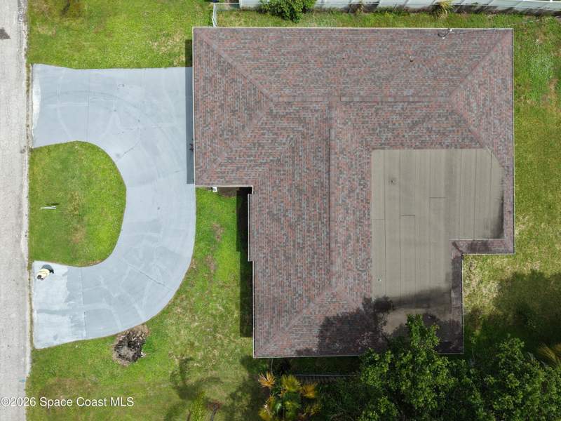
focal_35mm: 24
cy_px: 210
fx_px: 389
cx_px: 280
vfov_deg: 56.8
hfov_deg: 71.6
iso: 110
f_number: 1.8
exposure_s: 1/4000
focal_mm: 8.67
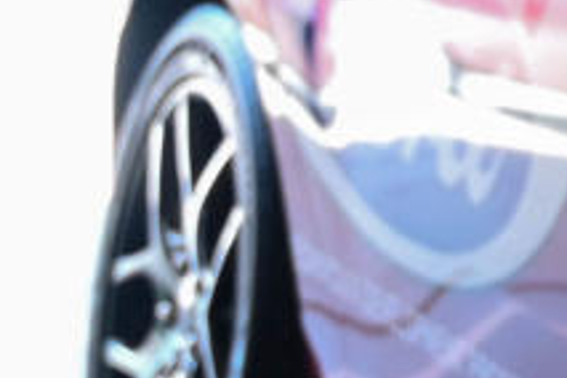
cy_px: 141
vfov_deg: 8.1
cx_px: 1407
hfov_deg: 10.3
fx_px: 2662
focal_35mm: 169
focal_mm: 24
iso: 800
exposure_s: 1/125
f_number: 4
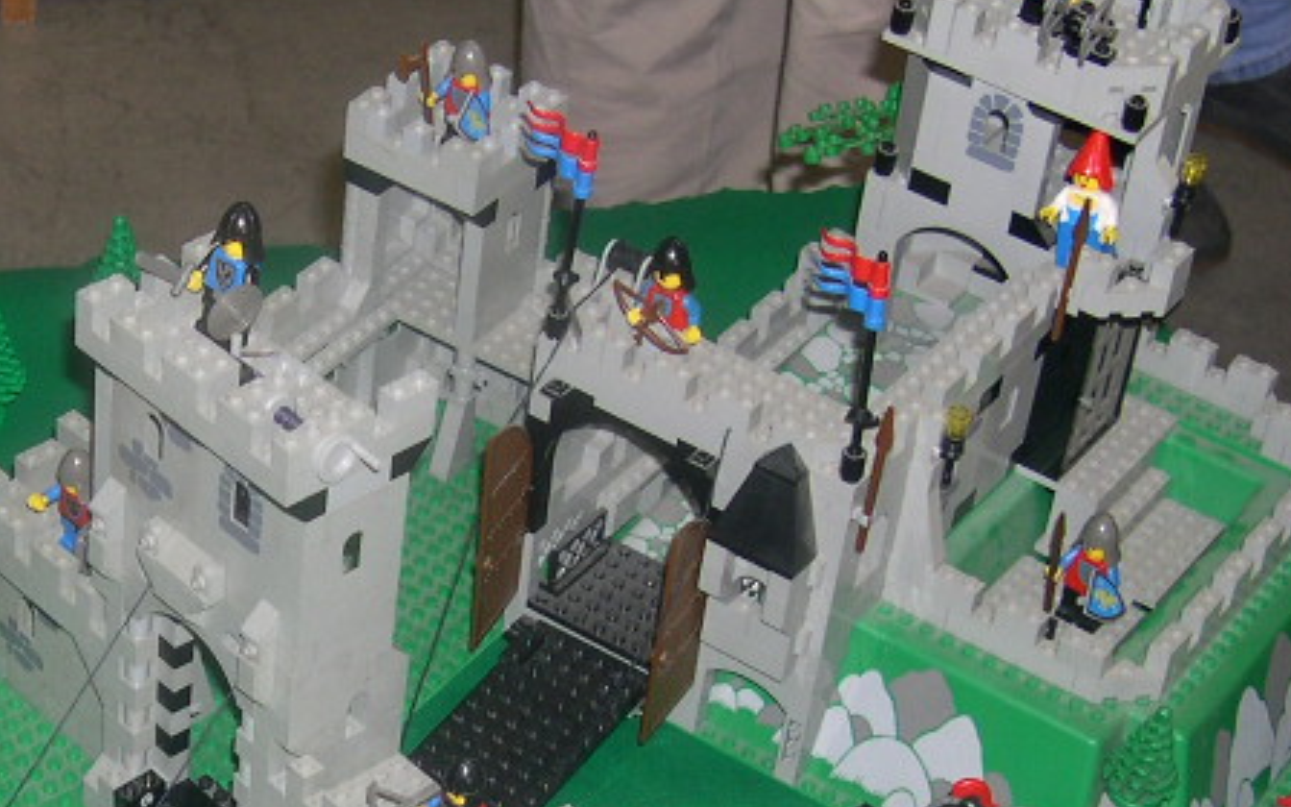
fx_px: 3237
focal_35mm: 92
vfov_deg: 14.1
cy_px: 700
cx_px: 135
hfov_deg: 22.0
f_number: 2.8
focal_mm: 8
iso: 100
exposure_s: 1/60
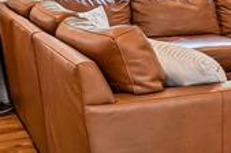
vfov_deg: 15.2
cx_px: 186
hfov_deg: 23.6
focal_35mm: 85
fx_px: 544
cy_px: -53
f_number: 8
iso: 400
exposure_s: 1/15
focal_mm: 14
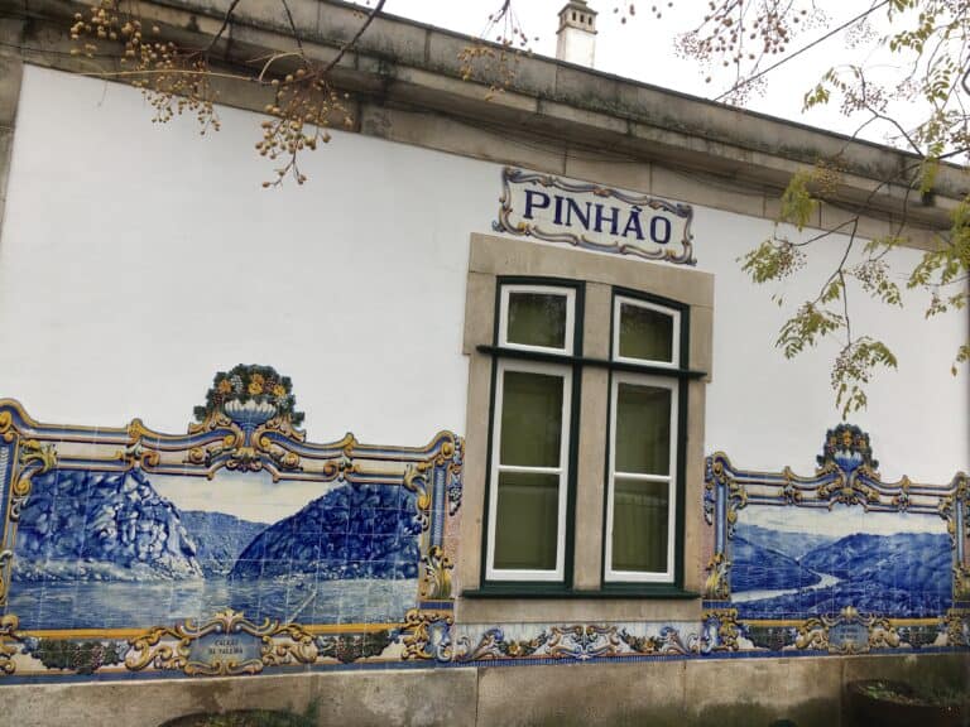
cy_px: 364
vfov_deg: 48.2
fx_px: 813
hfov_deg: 61.7
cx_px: 485
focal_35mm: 29
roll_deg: -3.9
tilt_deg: +8.2
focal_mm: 4.15
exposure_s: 1/128
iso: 25
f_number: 2.2
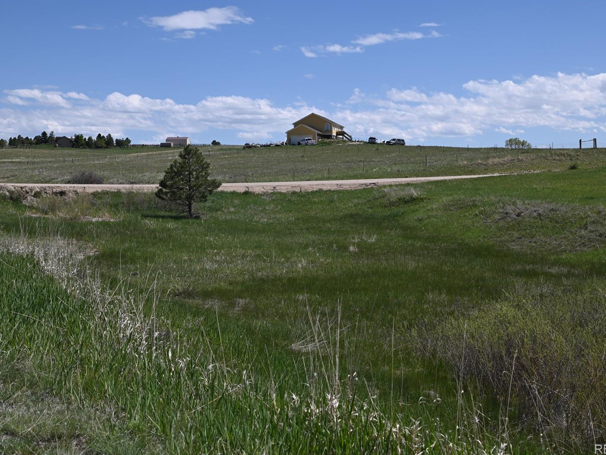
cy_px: 228
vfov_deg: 26.6
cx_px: 318
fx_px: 963
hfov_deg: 34.9
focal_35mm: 55
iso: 100
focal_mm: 50
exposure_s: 1/500
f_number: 8
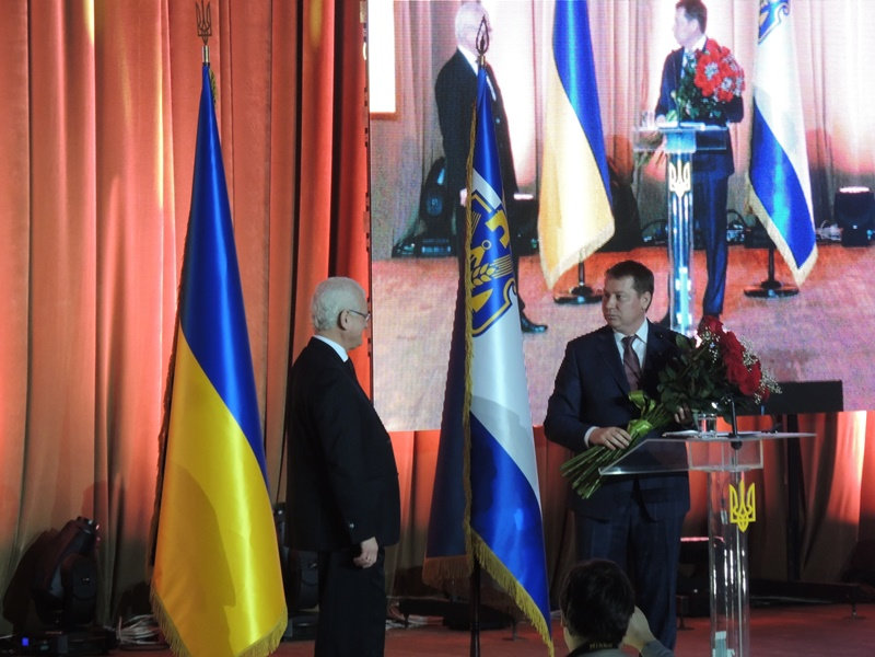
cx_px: 438
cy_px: 328
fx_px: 5687
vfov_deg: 6.6
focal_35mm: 225
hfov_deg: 8.8
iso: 500
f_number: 4.6
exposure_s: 1/50
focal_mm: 40.1
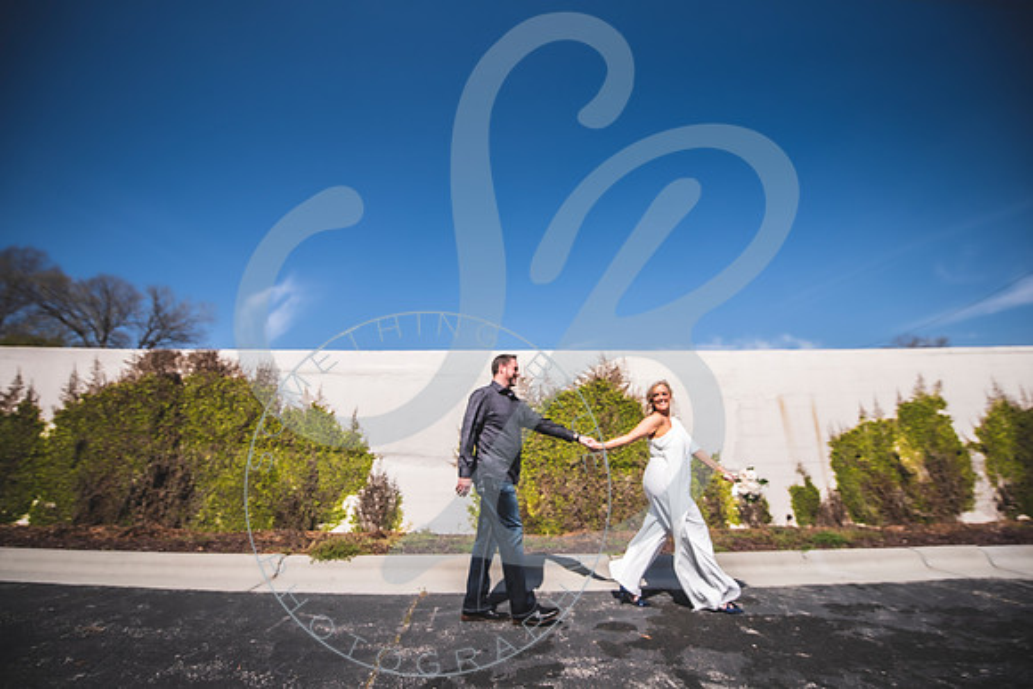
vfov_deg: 80.5
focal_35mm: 14
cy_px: 345
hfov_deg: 103.5
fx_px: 407
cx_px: 513
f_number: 2.8
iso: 100
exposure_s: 1/3200
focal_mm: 14
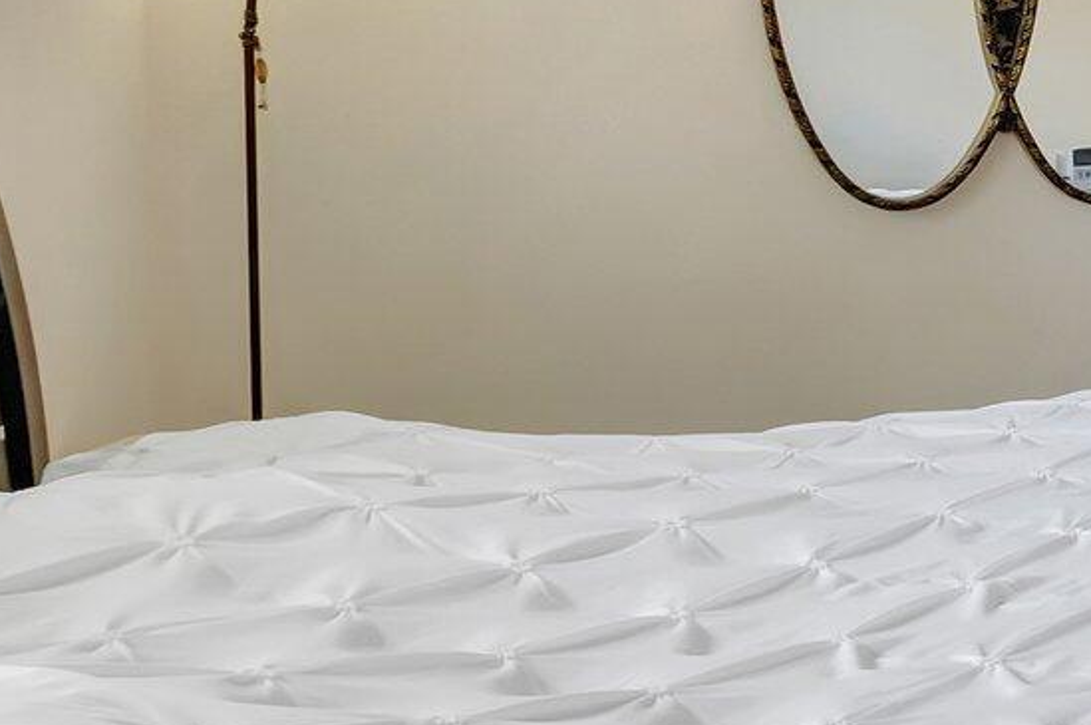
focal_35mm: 56
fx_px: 1696
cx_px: 1622
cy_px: 89
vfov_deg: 23.6
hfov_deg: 26.3
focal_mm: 10
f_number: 8
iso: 1600
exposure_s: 1/15
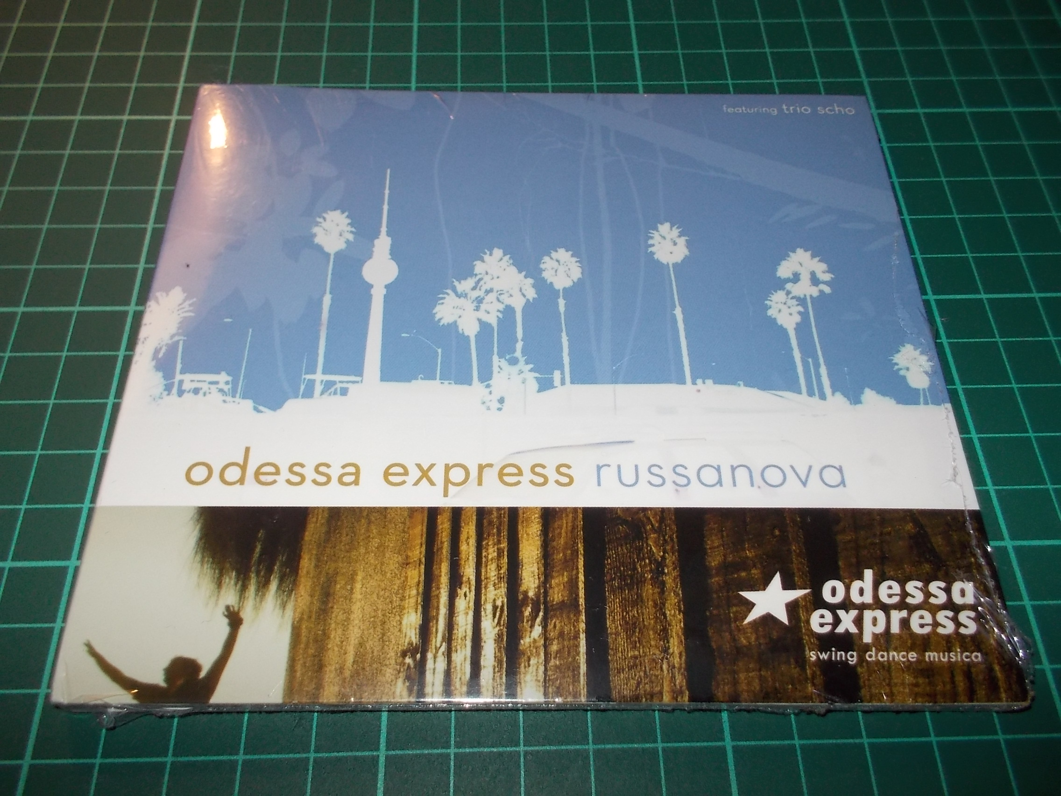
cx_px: 530
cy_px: 398
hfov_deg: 61.7
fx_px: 889
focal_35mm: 29
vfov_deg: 48.2
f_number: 3.3
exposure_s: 1/30
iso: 200
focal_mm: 4.1
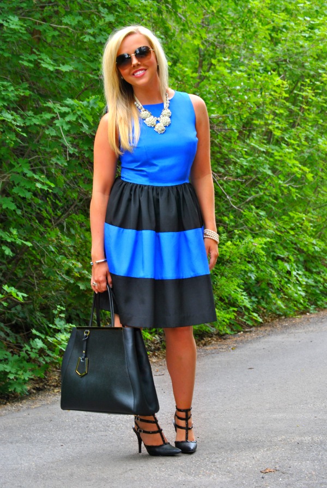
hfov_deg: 16.6
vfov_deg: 24.6
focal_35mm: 82
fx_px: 1121
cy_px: 244
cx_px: 164
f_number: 5
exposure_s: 1/100
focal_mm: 55
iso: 200
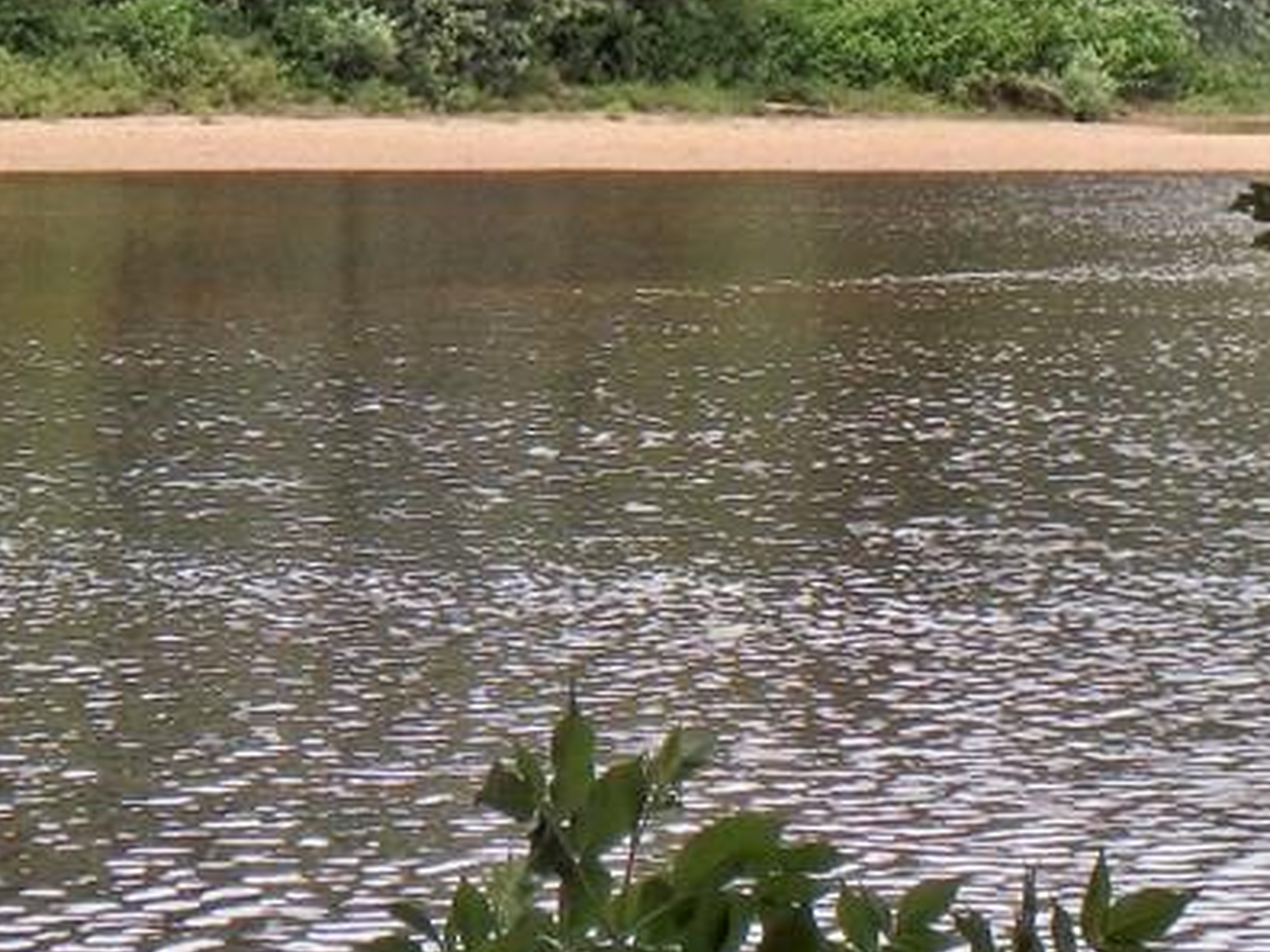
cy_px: -196
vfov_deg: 8.6
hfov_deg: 11.5
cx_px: 379
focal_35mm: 171
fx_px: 6272
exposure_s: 1/500
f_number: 5.1
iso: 125
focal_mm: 11.7
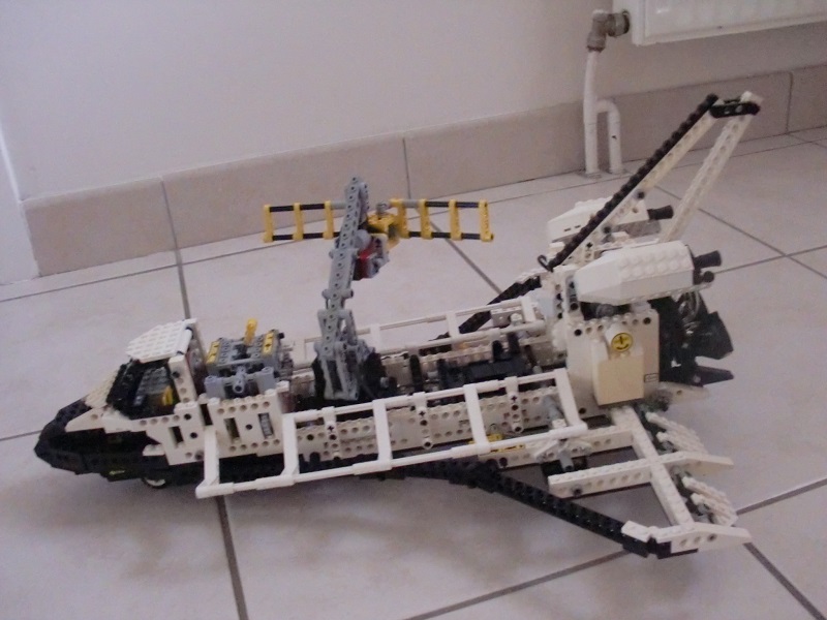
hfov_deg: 51.4
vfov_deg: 39.7
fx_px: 860
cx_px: 414
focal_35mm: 36
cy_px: 310
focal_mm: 6.3
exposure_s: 1/60
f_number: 2.8
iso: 1600
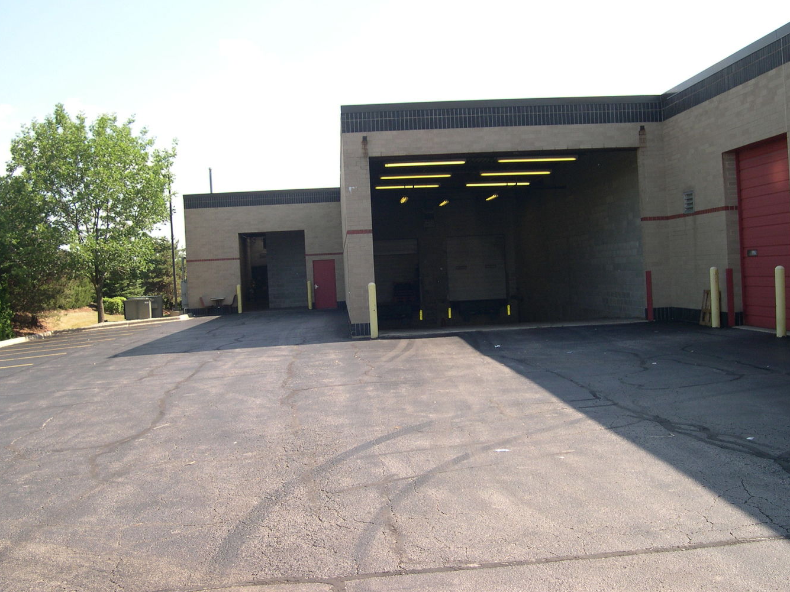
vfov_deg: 35.1
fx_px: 936
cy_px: 285
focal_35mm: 41
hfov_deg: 45.8
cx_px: 370
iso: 100
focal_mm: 8
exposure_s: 1/469
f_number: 2.8
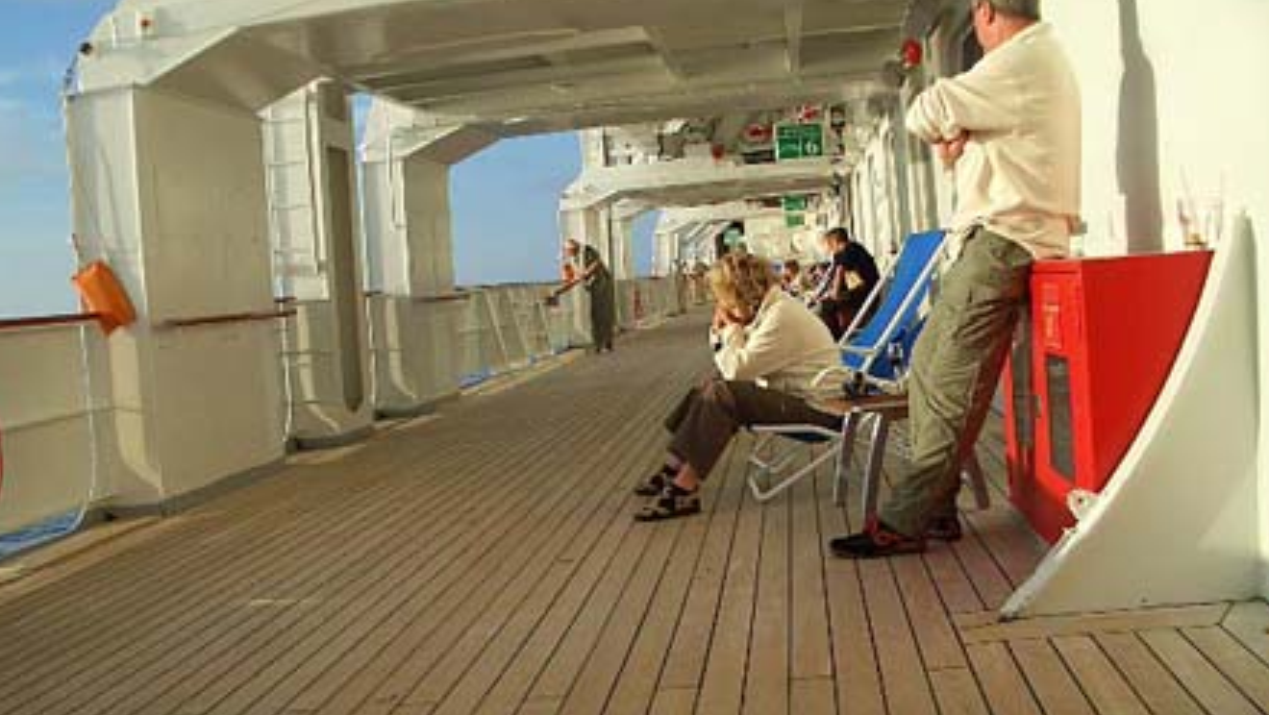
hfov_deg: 51.6
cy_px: 467
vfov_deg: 30.3
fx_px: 1313
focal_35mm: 39
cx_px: 623
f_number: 4.3
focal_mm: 5.8
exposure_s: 1/500
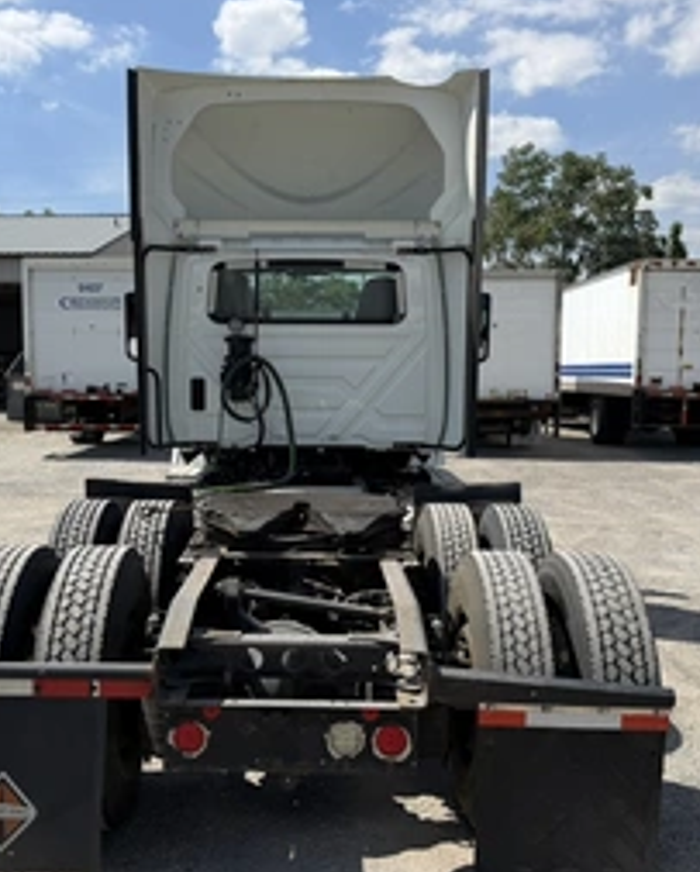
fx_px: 956
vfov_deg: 49.0
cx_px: 303
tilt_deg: -0.1
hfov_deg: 40.1
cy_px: 438
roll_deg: -0.5
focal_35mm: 37
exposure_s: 1/5319
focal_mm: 6.76
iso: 80
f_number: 1.78
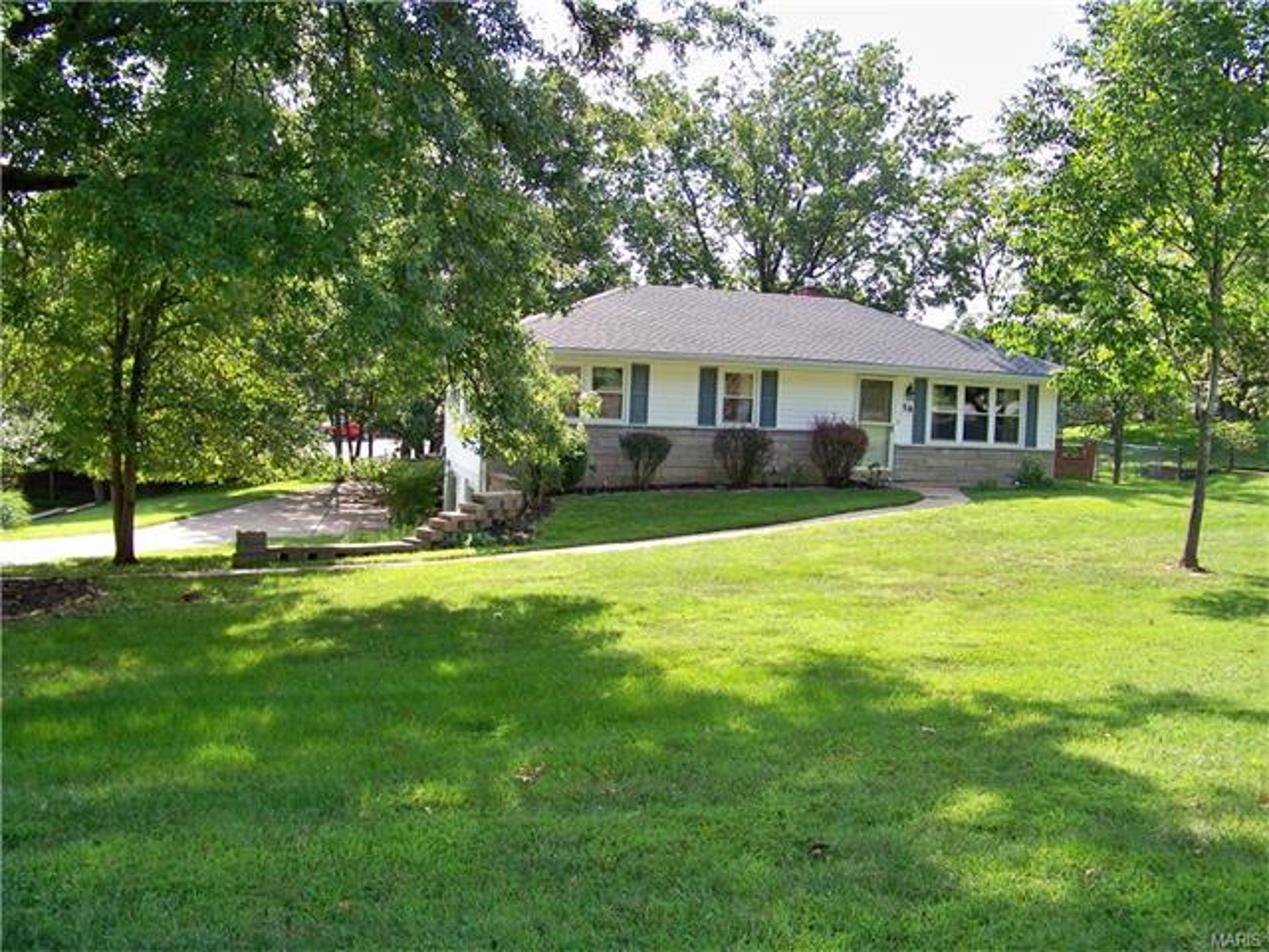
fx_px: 1210
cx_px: 634
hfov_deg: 55.4
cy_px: 476
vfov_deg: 42.9
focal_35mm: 33
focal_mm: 5.85
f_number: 2.8
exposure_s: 1/400
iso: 80
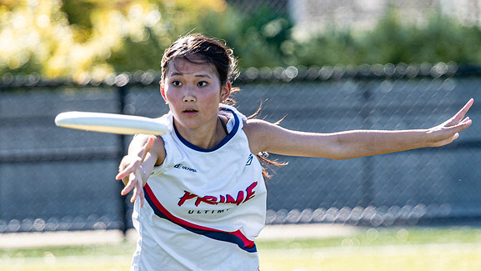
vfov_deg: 2.1
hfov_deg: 3.8
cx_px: 279
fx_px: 7234
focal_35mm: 567
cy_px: 157
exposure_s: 1/1000
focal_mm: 200
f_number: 3.2
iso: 200
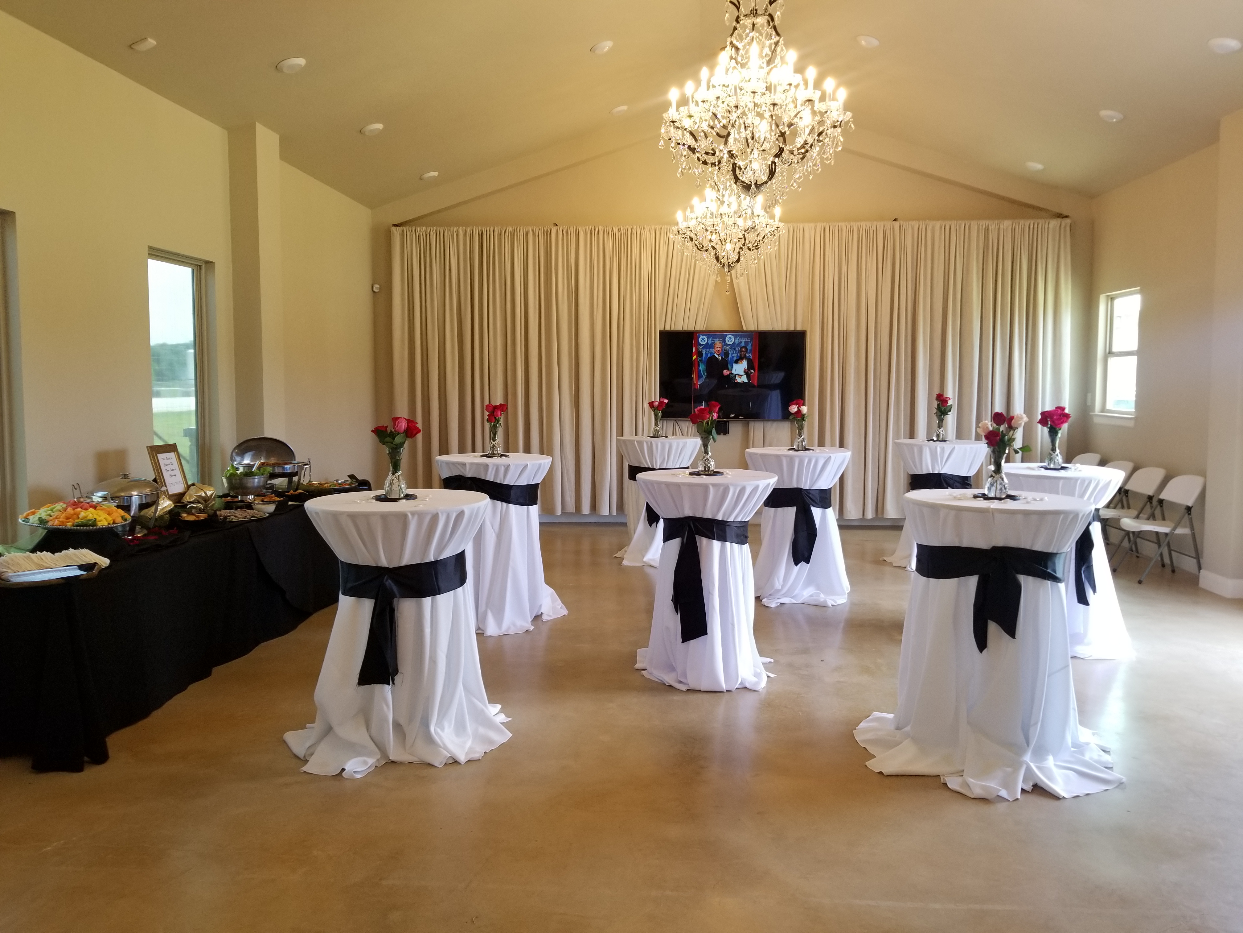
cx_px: 622
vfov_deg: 53.1
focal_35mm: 26
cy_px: 466
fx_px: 934
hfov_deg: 67.3
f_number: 1.7
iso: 64
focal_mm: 4.3
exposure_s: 1/60
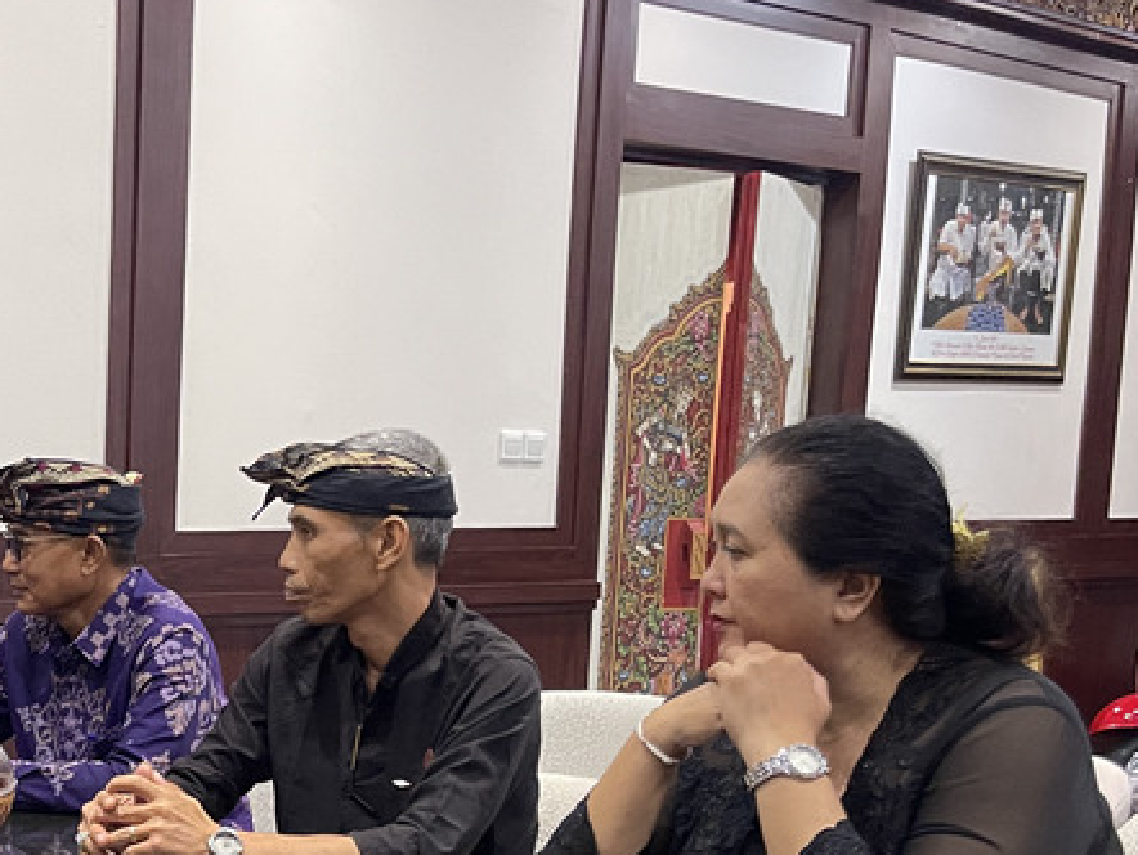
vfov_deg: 25.1
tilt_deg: -8.6
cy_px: 731
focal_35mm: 57
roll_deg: -0.9
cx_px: -54
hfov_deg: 30.8
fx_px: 1875
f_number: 1.6
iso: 320
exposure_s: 1/50
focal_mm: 5.1
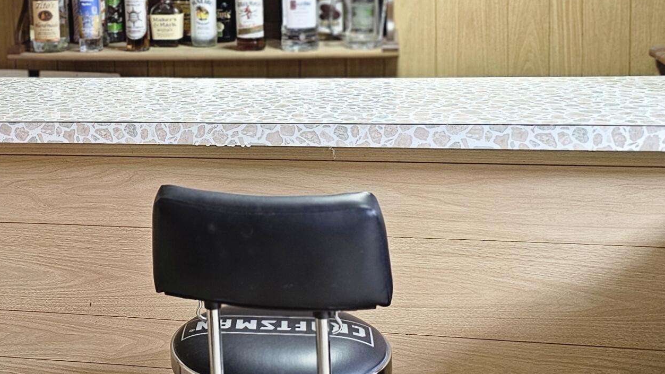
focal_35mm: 60
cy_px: 21
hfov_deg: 33.2
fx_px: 1058
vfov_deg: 19.6
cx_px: 76
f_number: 1.7
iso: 640
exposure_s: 1/40
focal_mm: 6.3
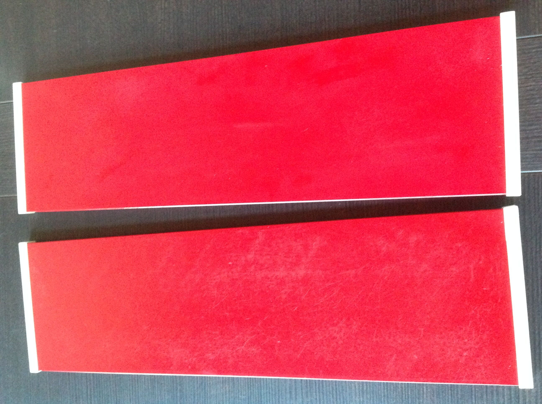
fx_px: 547
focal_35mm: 35
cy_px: 202
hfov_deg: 52.7
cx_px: 271
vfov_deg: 40.6
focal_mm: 4.28
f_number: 2.4
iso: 640
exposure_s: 1/15
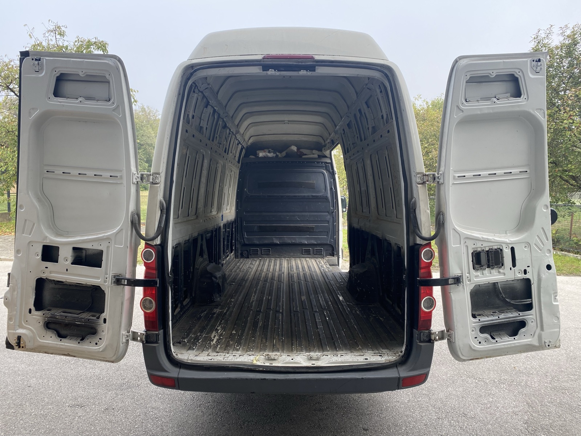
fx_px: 436
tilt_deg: -3.0
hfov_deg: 67.3
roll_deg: -0.6
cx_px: 290
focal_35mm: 26
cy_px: 218
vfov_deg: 53.1
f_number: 1.8
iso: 32
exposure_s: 1/152
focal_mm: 4.25
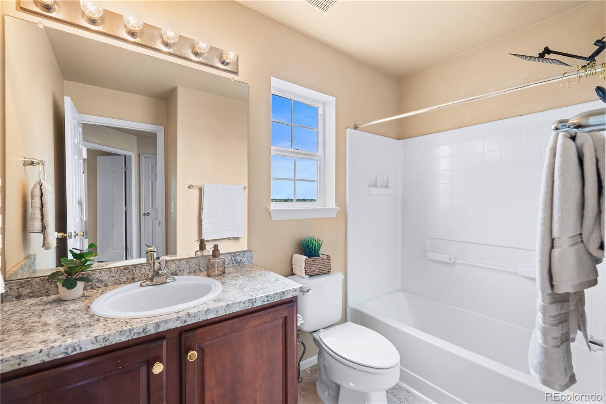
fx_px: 269
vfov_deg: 73.7
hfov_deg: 96.7
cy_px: 202
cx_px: 303
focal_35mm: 16
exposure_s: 1/13
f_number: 7.1
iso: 320
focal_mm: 16
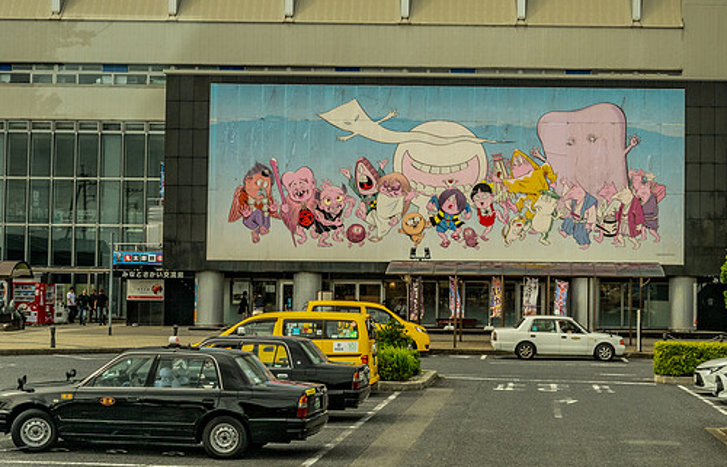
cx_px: 538
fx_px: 1278
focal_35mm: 64
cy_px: 239
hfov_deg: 31.2
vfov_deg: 20.7
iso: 500
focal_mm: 24
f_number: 11
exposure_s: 1/250
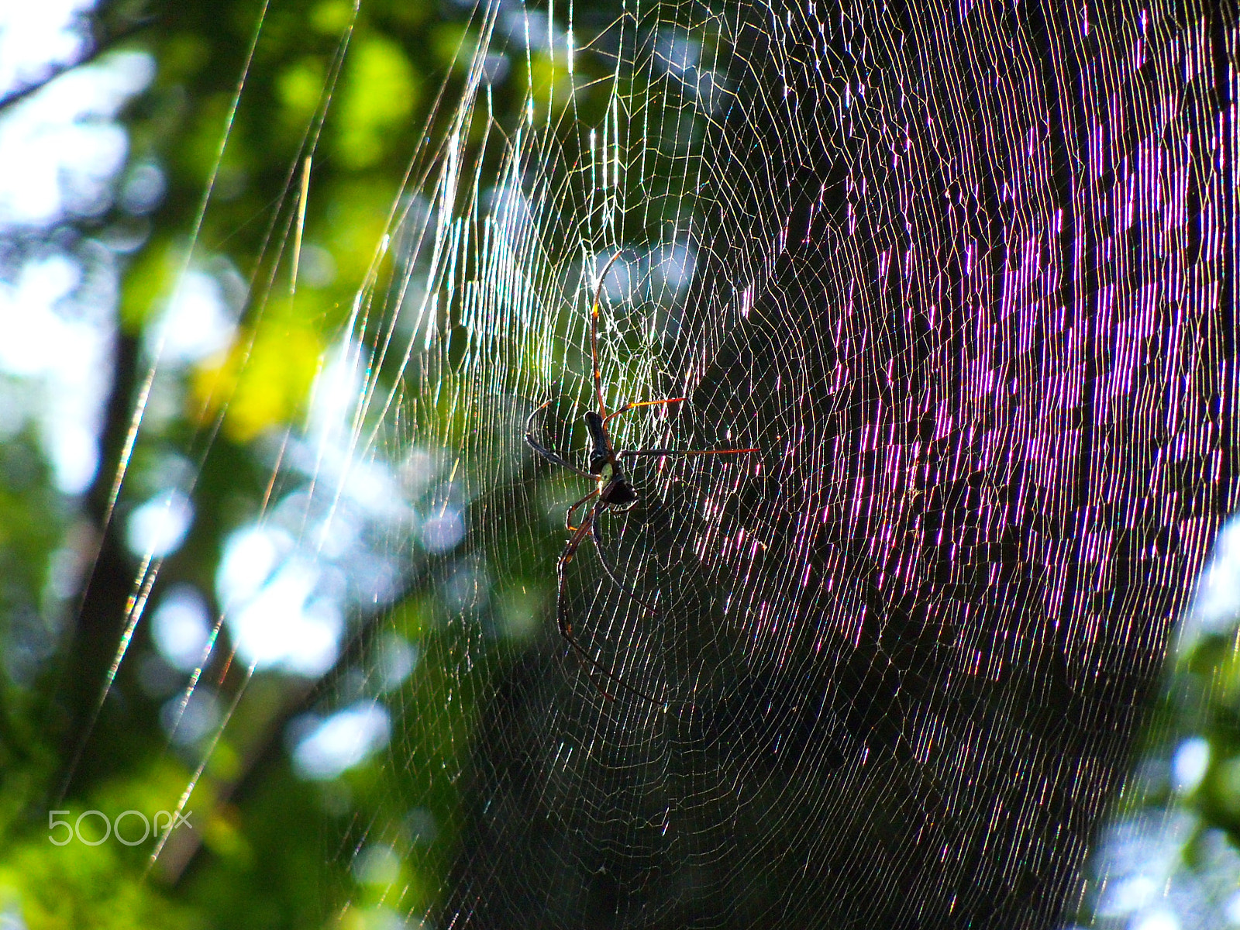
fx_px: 12538
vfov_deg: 4.2
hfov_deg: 5.7
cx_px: 620
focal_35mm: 350
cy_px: 465
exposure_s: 1/500
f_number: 4.8
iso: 400
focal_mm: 62
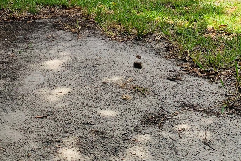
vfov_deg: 19.5
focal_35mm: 63
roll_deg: +0.0
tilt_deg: -2.2
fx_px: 422
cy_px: -59
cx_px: 65
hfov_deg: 31.4
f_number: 1.8
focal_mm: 4.25
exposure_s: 1/2208
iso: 25
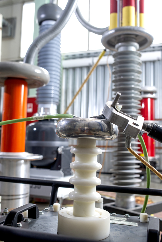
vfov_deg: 54.4
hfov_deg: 37.9
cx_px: 81
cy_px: 121
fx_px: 236
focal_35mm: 35
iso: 500
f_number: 5.6
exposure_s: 1/100
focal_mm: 35
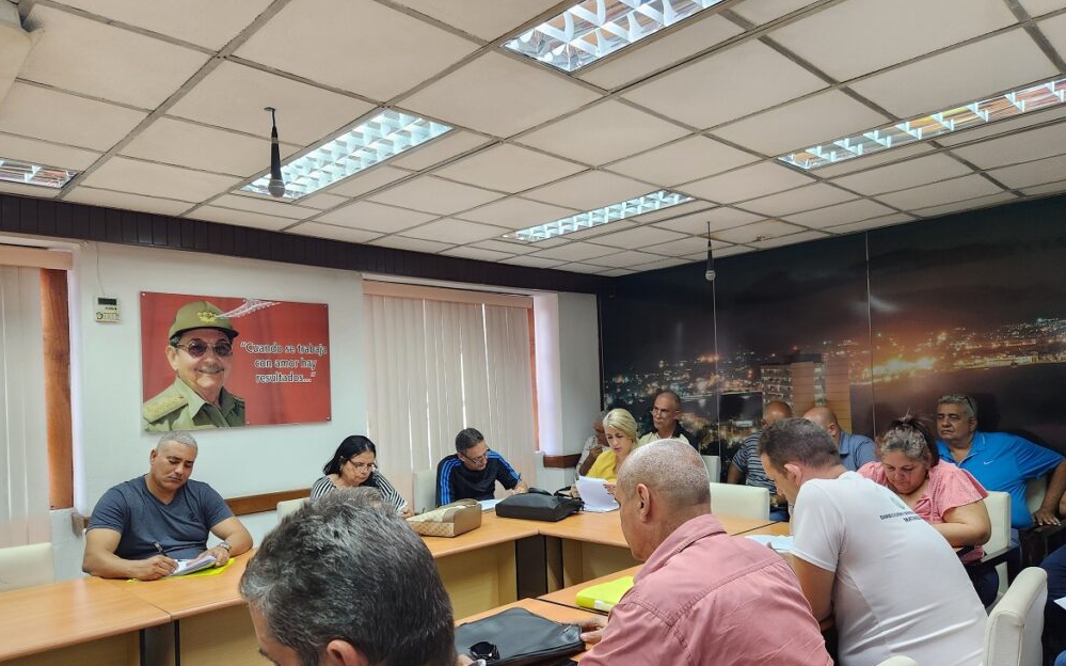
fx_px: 726
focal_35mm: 25
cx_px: 540
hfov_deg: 72.6
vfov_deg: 49.1
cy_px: 387
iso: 400
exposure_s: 1/120
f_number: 1.8
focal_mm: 5.4
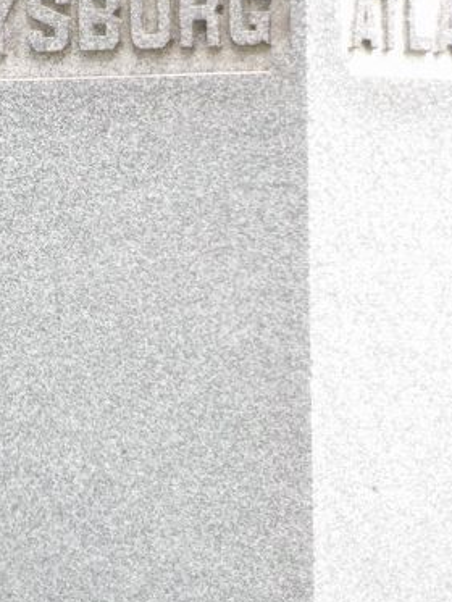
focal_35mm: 1820
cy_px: 211
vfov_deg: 1.1
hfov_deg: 0.8
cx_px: 160
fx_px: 31668
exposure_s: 1/50
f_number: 4.8
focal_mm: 152.1
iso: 215
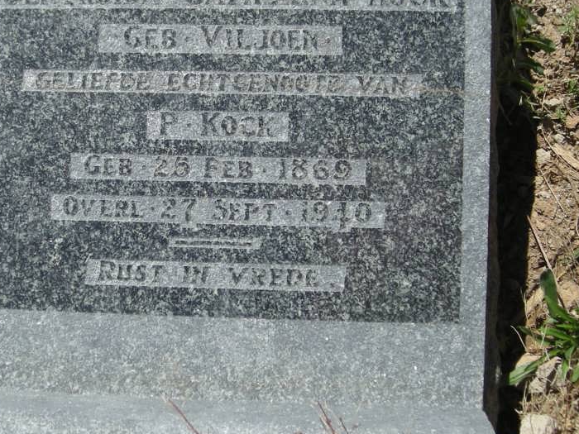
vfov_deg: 24.3
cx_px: 219
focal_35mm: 60
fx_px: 1004
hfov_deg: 32.0
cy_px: 138
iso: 50
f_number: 5.7
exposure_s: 1/266
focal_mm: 5.7
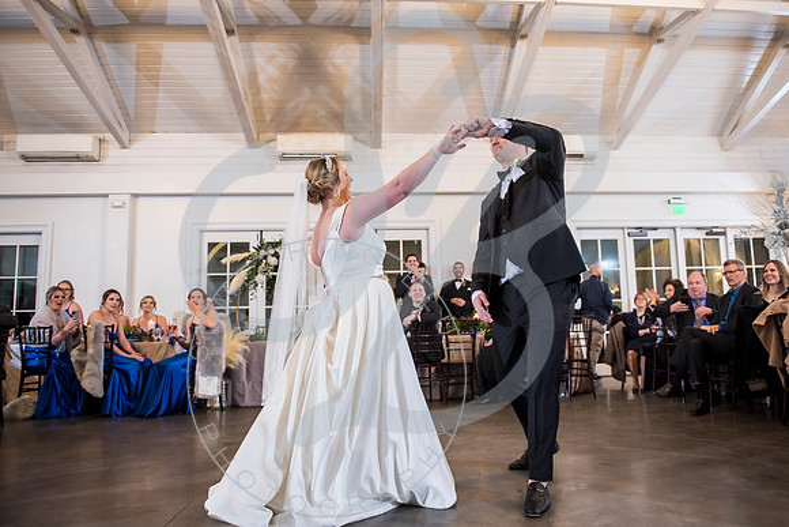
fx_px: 578
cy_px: 258
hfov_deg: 68.6
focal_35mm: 26
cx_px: 419
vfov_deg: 49.0
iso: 1600
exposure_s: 1/125
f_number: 2.8
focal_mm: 24
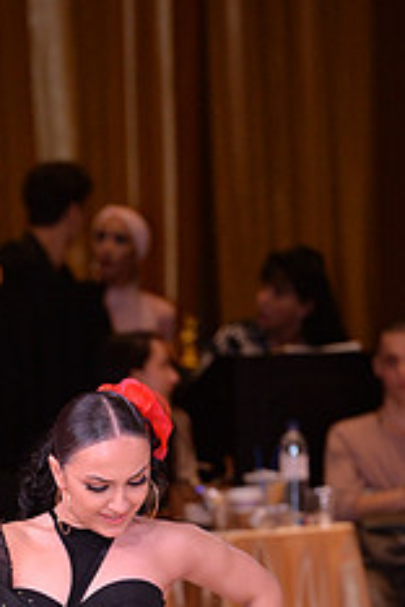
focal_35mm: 495
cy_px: 742
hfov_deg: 2.8
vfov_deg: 4.2
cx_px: 25
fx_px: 8352
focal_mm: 200
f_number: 5.6
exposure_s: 1/250
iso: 1600
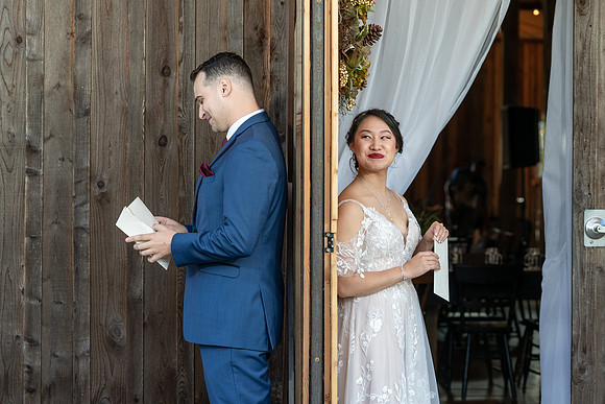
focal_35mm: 98
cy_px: 202
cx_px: 302
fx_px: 1639
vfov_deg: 14.0
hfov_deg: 20.9
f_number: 4
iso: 250
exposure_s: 1/200
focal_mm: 94
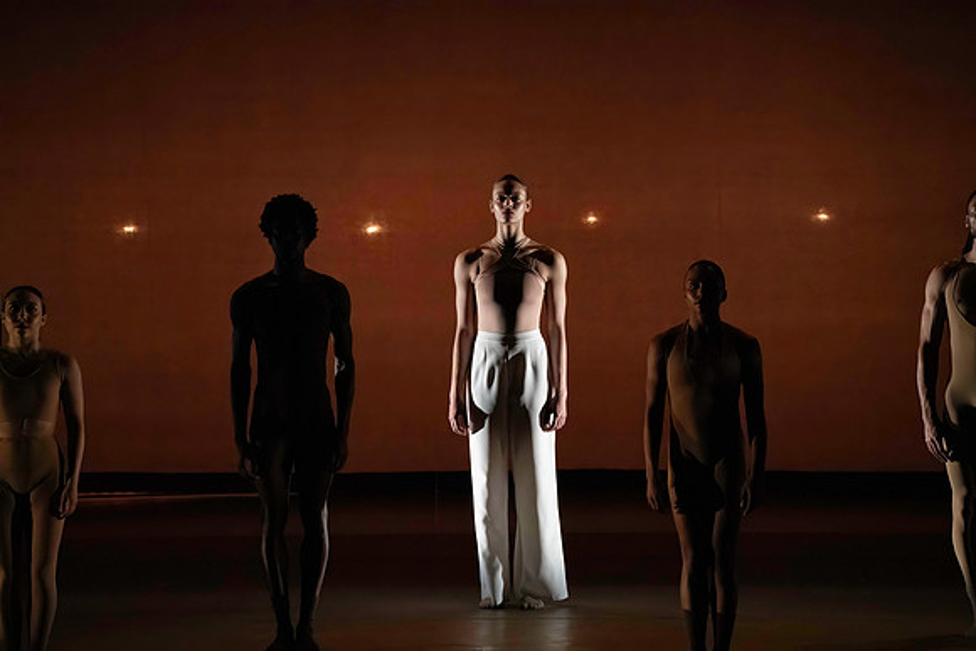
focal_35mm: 303
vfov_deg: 4.5
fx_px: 8216
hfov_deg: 6.8
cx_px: 488
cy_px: 326
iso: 25600
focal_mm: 303
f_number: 5.6
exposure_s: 1/400
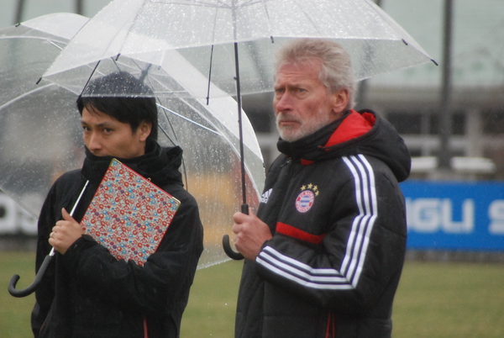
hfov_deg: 4.6
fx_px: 6309
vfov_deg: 3.1
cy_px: 169
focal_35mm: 450
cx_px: 252
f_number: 6.3
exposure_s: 1/500
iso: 1600
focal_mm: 300
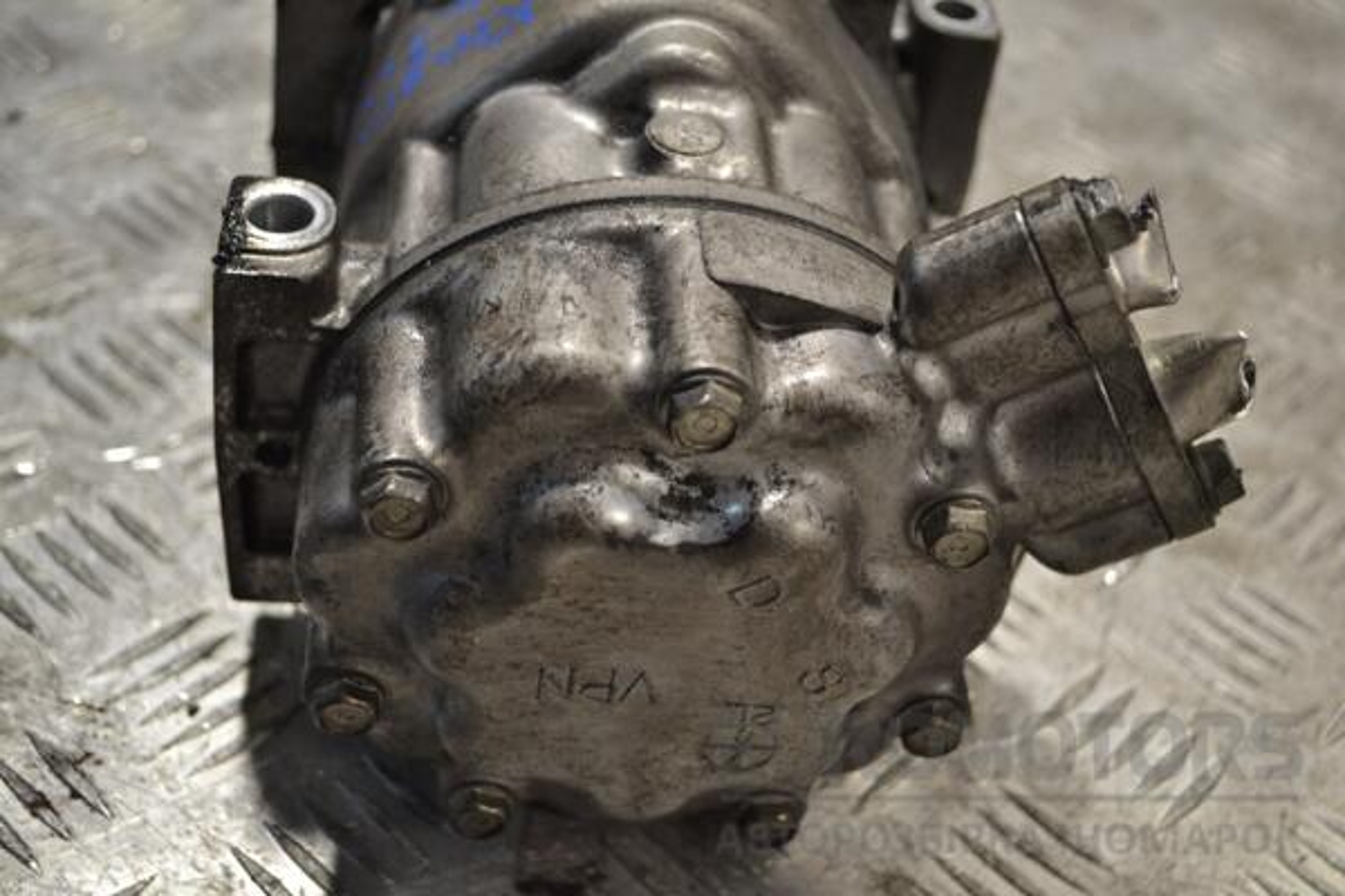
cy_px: 448
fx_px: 1793
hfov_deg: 41.1
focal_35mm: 48
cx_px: 672
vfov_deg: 28.1
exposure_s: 1/80
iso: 400
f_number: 4.8
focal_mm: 32
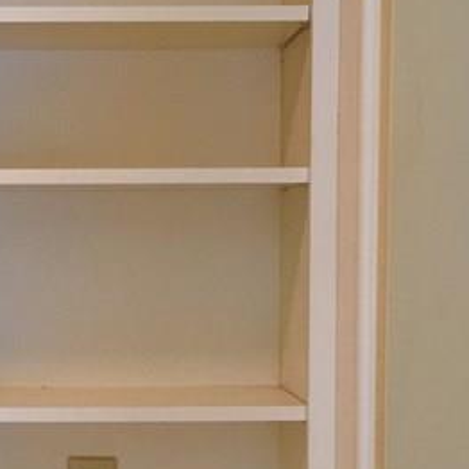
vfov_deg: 17.3
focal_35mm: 100
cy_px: 378
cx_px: 41
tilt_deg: -4.2
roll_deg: +0.2
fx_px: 1533
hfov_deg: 17.1
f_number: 2.2
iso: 100
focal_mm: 4.15
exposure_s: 1/30
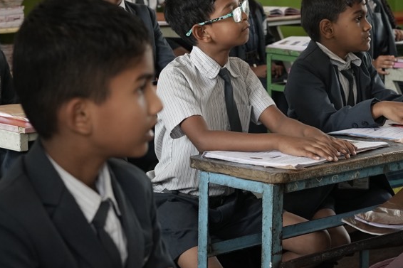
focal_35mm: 106
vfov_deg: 12.8
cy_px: 45
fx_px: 1186
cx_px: 195
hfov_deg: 19.3
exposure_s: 1/160
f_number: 4.5
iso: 1600
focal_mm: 50
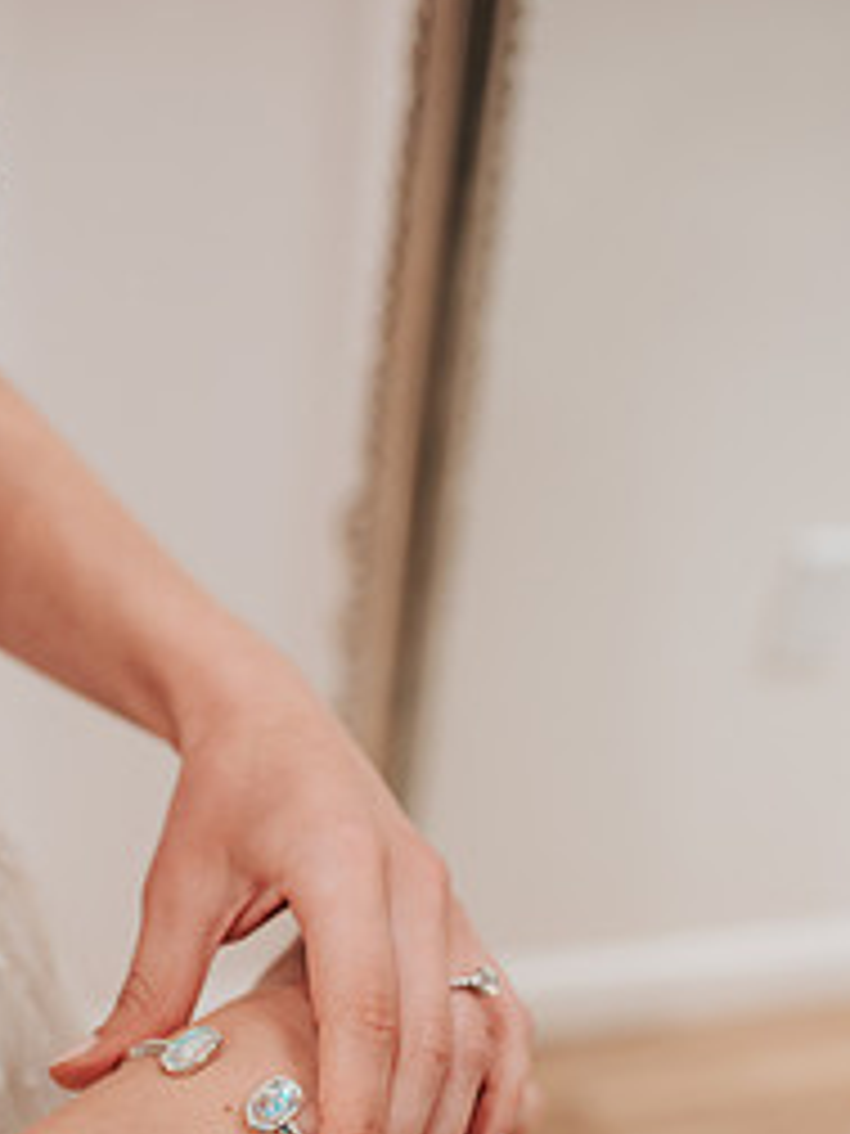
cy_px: 994
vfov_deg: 30.9
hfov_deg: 24.2
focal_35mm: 60
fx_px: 1964
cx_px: 256
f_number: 2.8
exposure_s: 1/125
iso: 320
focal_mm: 35
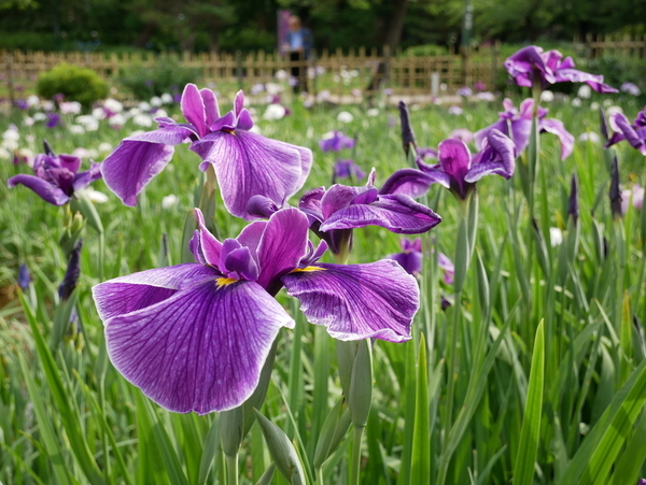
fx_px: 859
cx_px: 323
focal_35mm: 46
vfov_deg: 31.6
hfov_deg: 41.2
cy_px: 242
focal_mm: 23
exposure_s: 1/200
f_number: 6.3
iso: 200
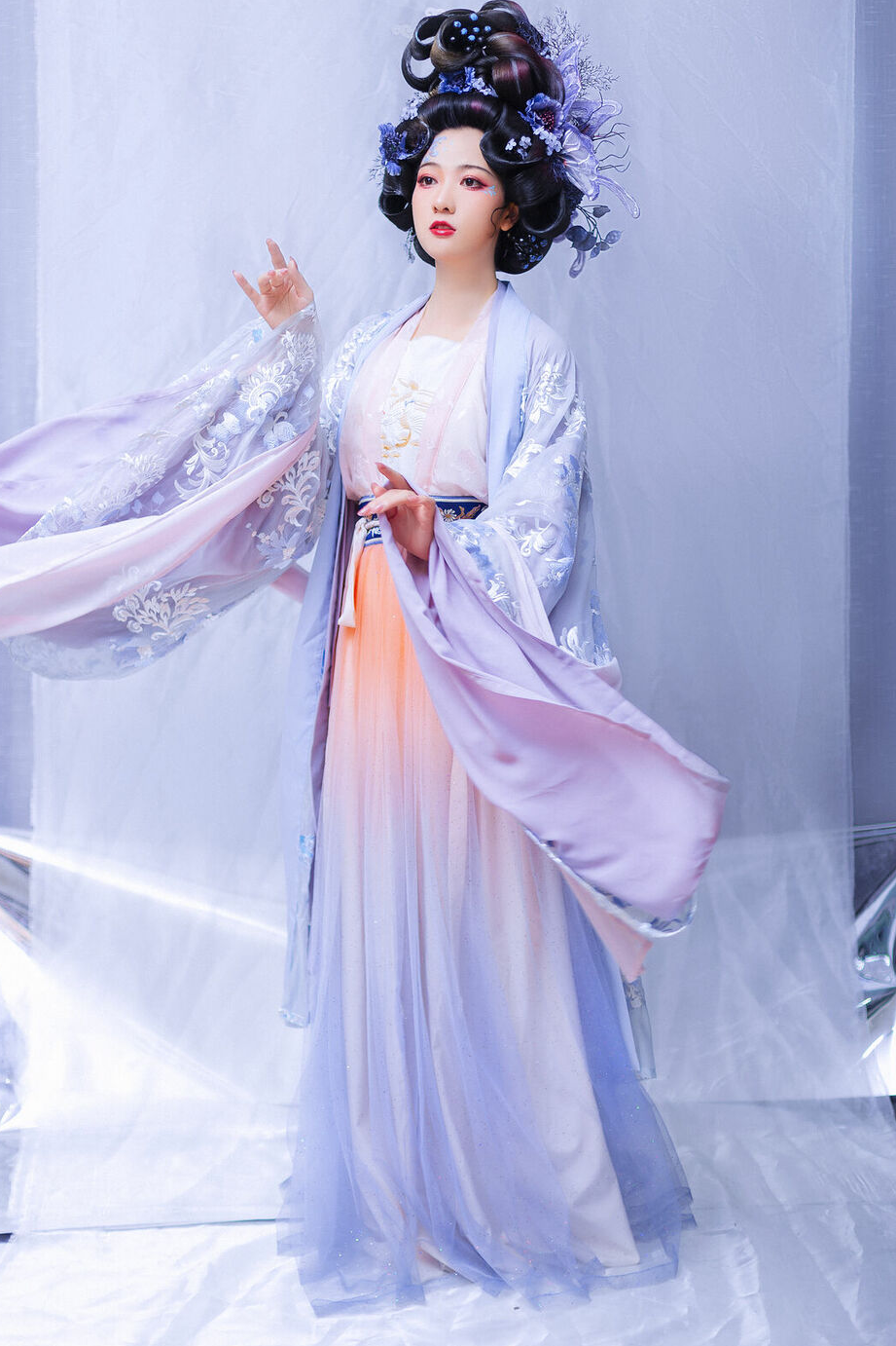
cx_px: 458
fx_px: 2128
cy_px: 585
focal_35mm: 57
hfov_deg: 23.8
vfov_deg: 35.0
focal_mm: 50
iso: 100
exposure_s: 1/160
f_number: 2
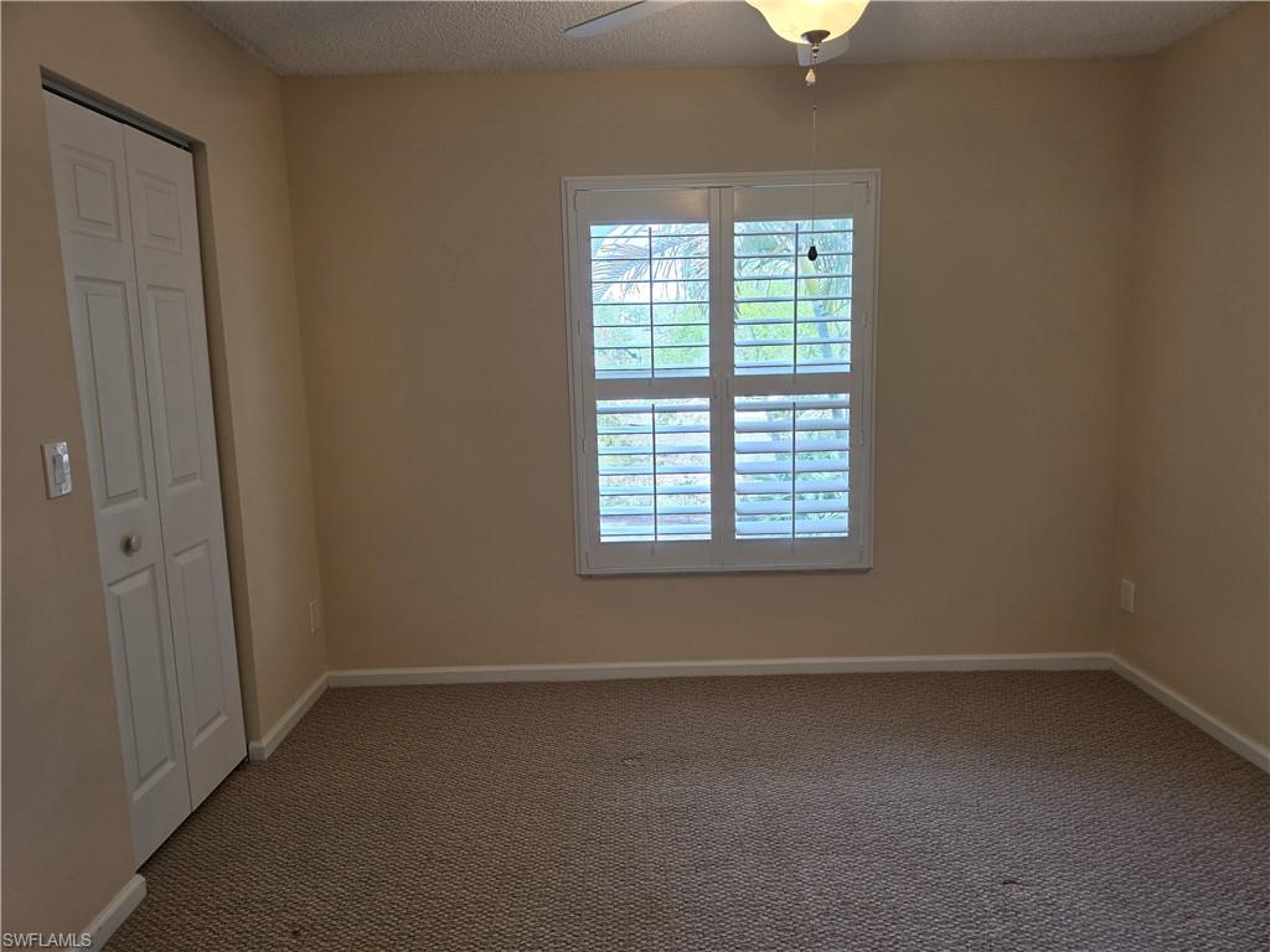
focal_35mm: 23
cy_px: 476
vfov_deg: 58.9
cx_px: 635
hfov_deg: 73.9
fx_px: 844
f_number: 1.7
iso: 32
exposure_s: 1/120
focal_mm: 6.3
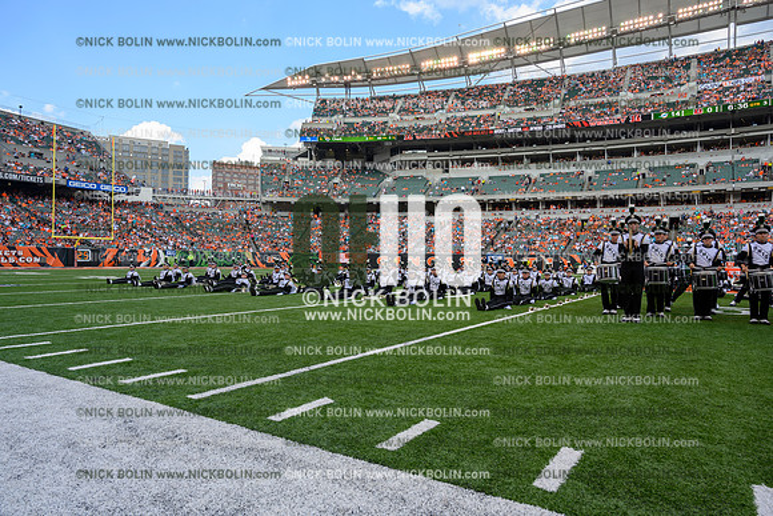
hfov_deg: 73.7
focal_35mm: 24
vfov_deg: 53.2
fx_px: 515
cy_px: 258
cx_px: 386
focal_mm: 24
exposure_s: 1/100
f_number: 7.1
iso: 80
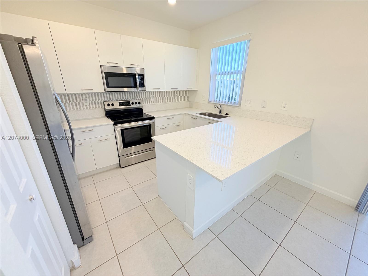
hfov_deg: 102.1
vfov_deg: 85.7
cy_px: 138
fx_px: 149
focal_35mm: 14
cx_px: 184
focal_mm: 2.22
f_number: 2.2
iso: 100
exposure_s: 1/120
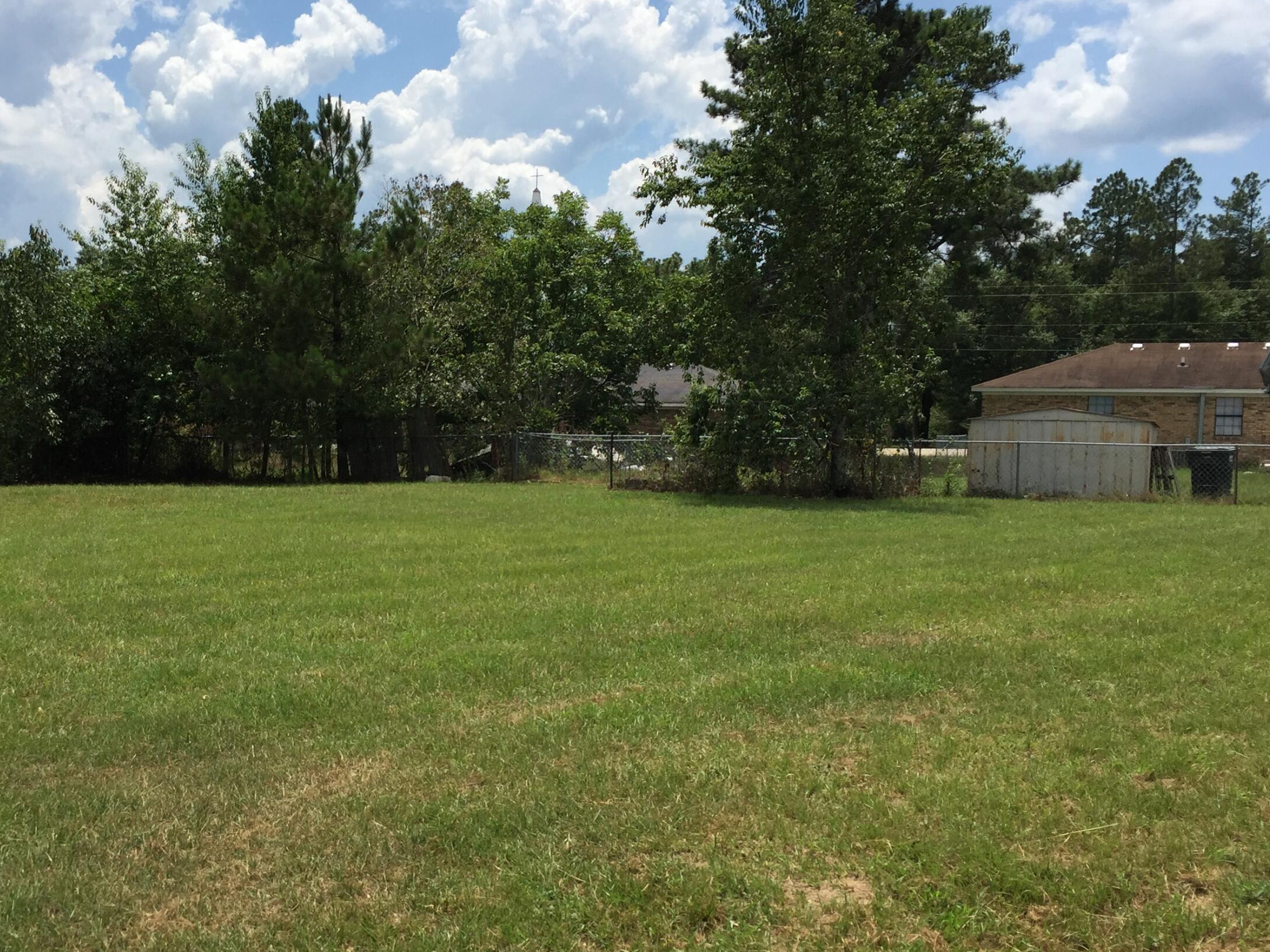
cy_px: 510
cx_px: 413
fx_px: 1467
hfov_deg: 46.0
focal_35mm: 40
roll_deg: -2.0
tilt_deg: -4.0
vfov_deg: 35.9
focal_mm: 4.15
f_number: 2.2
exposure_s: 1/2825
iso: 32
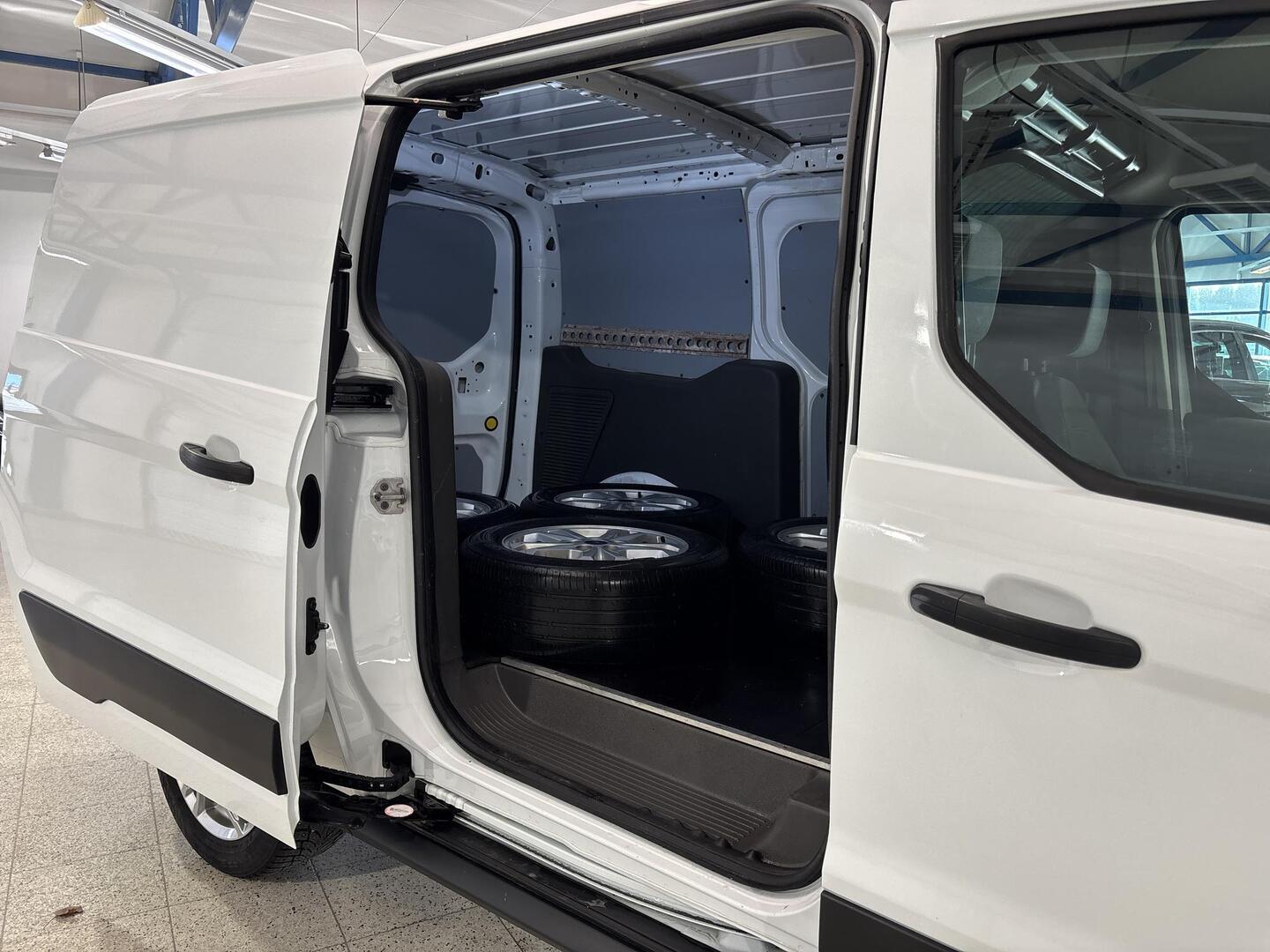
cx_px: 635
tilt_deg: -7.1
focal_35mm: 26
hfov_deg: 67.3
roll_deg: -1.7
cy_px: 476
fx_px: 954
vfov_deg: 53.1
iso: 100
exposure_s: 1/100
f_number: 1.6
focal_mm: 5.96
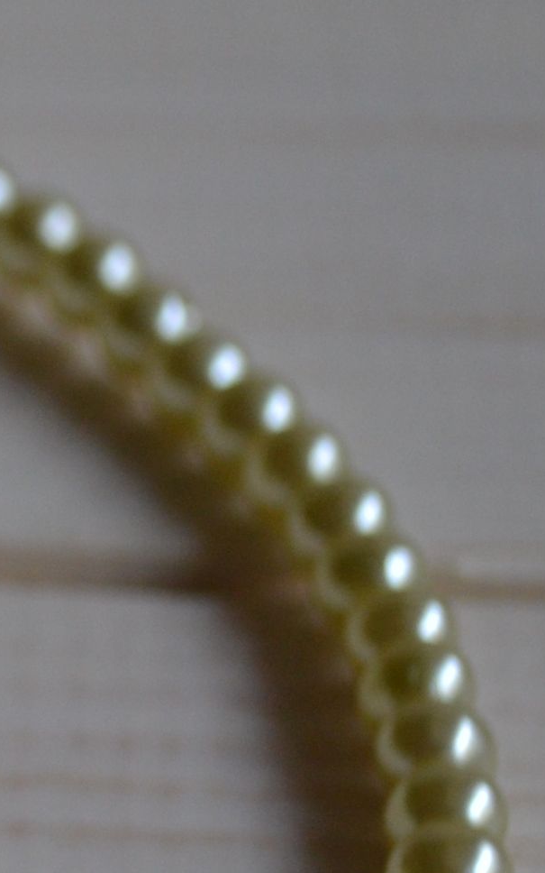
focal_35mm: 262
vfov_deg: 8.0
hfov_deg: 4.7
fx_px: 6226
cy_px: 822
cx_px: -1331
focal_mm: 36
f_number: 5
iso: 400
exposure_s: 1/100
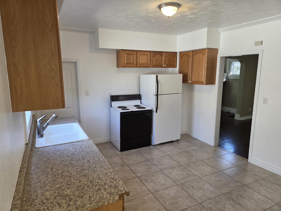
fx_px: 187
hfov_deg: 73.9
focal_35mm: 23
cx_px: 140
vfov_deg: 58.9
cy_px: 106
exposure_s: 1/120
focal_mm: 5.4
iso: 160
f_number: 1.8
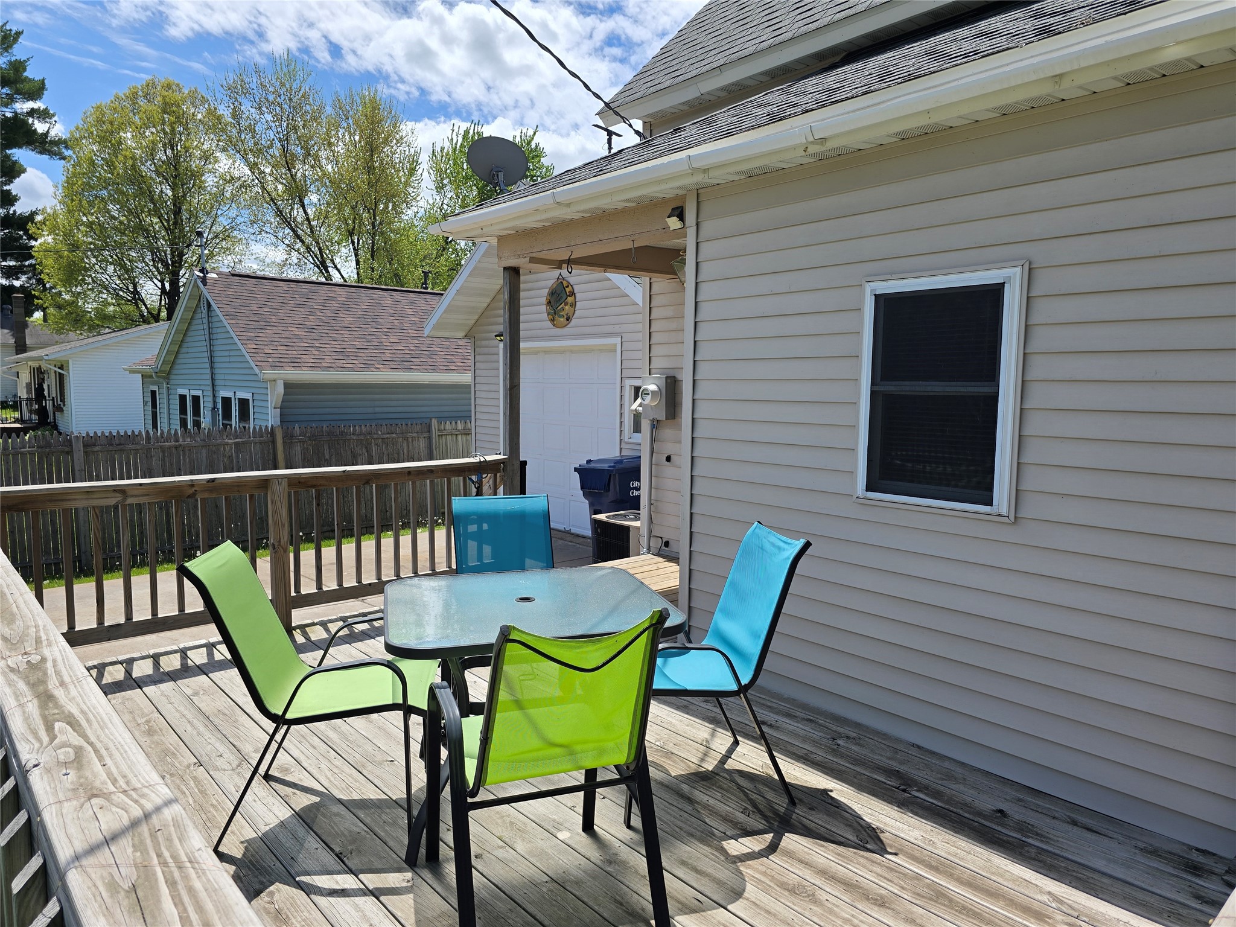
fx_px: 821
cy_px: 464
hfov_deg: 73.9
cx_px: 618
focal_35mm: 23
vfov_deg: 58.9
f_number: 1.7
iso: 12
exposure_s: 1/834
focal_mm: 6.3
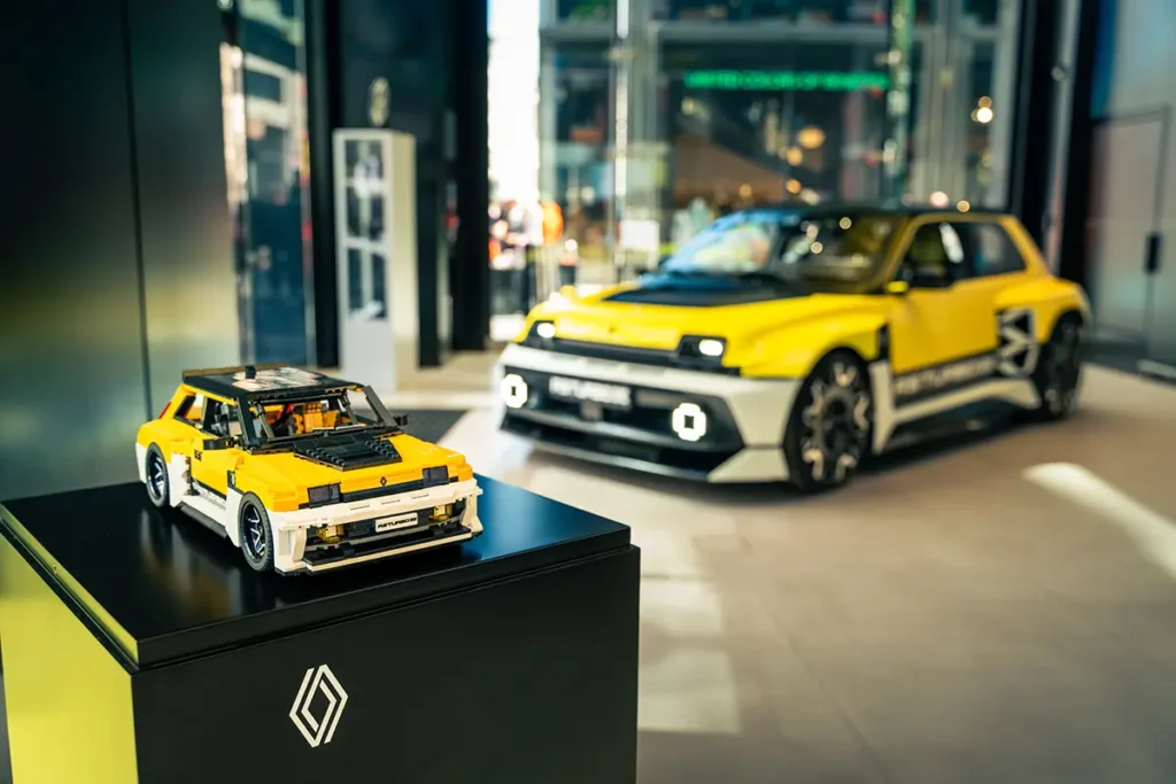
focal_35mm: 33
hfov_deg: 57.2
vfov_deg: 40.0
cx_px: 588
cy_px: 392
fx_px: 1078
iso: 80
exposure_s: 1/20
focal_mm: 33
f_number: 4
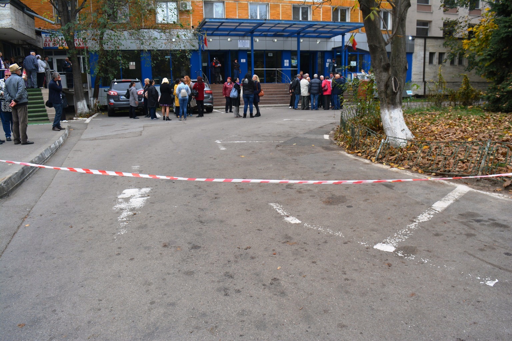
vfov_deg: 47.9
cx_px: 256
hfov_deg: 67.4
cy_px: 170
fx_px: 384
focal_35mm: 27
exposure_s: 1/200
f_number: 7.1
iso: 200
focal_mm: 18
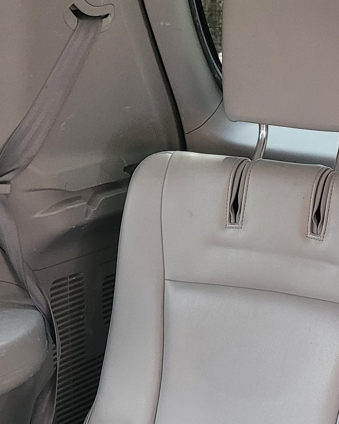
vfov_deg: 21.3
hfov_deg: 17.1
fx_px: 1091
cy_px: 419
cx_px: 376
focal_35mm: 87
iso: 250
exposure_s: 1/120
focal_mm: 5.4
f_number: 1.8
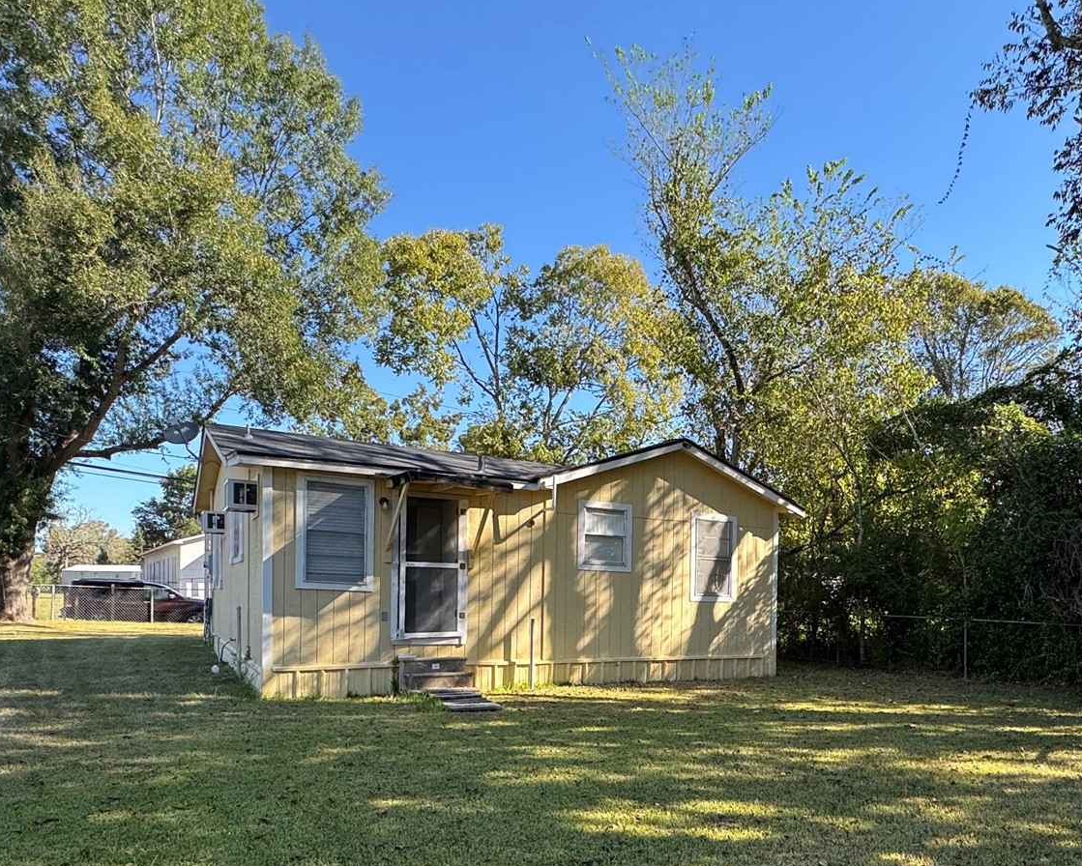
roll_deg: -0.6
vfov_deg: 54.9
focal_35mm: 25
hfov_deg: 67.6
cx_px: 630
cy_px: 616
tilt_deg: -0.5
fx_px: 801
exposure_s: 1/379
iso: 40
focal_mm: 2.22
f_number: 2.2
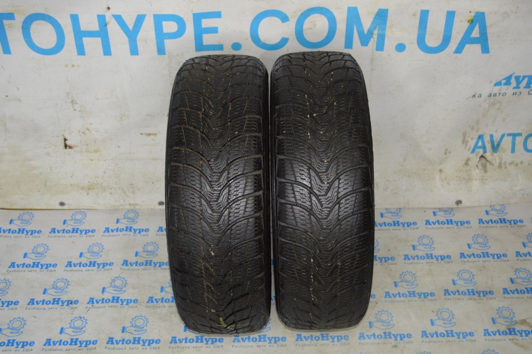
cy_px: 177
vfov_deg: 29.8
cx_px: 266
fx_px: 664
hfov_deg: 43.6
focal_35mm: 45
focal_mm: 30
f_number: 4.2
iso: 720
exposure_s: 1/60
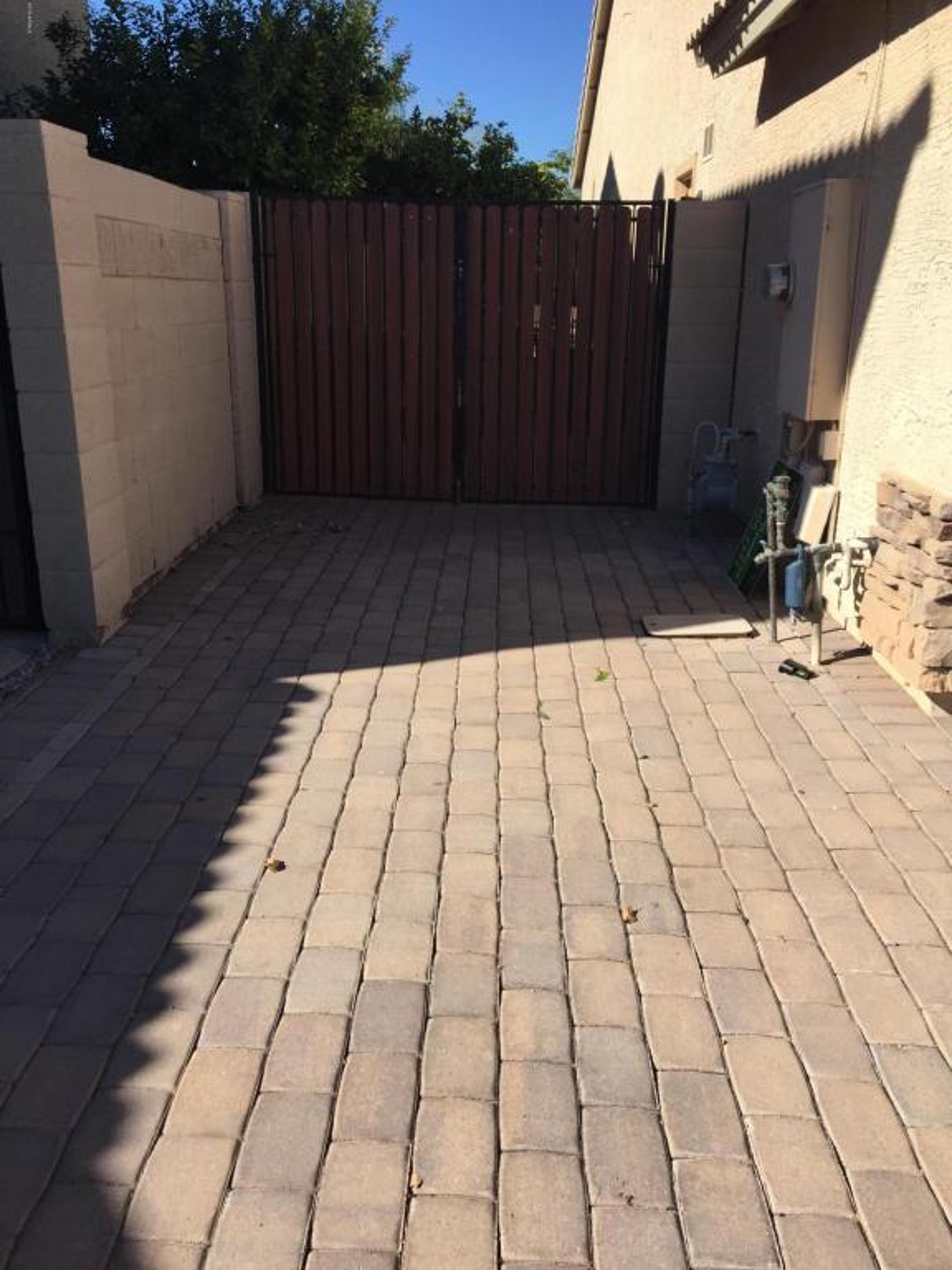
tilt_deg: -15.2
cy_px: 635
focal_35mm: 29
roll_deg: -1.5
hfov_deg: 48.2
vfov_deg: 61.7
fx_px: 1063
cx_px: 476
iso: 32
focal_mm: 4.15
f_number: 2.2
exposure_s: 1/1883
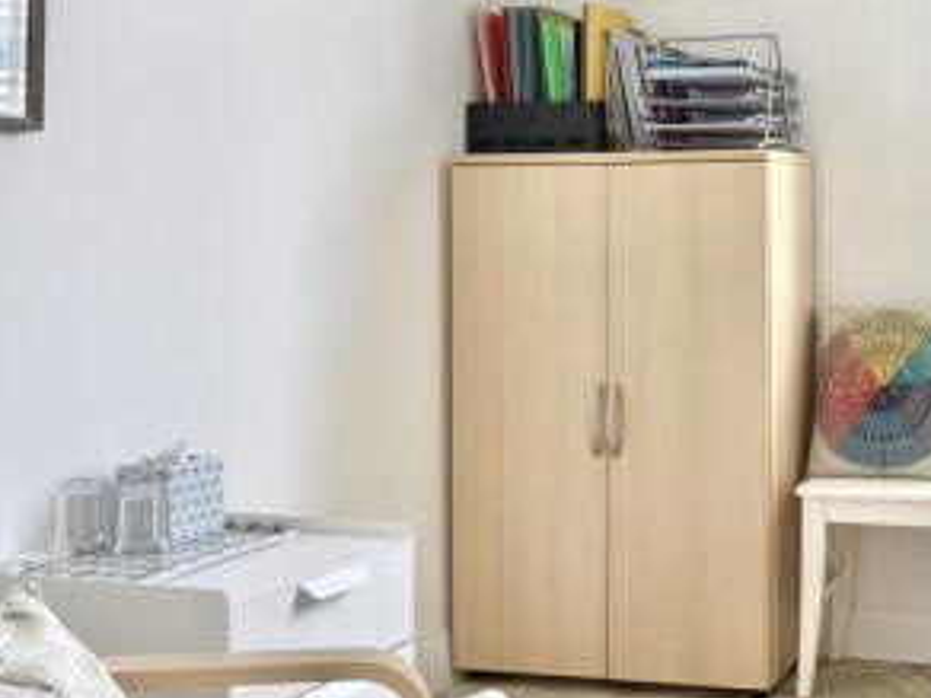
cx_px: 923
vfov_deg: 29.9
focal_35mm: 48
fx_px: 1291
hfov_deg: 35.9
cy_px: 202
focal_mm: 6.76
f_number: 1.78
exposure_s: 1/201
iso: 125
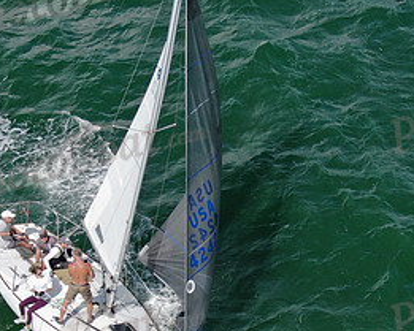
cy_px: 226
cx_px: 300
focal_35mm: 104
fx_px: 1275
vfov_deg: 14.8
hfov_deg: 18.4
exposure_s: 1/800
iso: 100
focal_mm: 8.6
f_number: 3.8
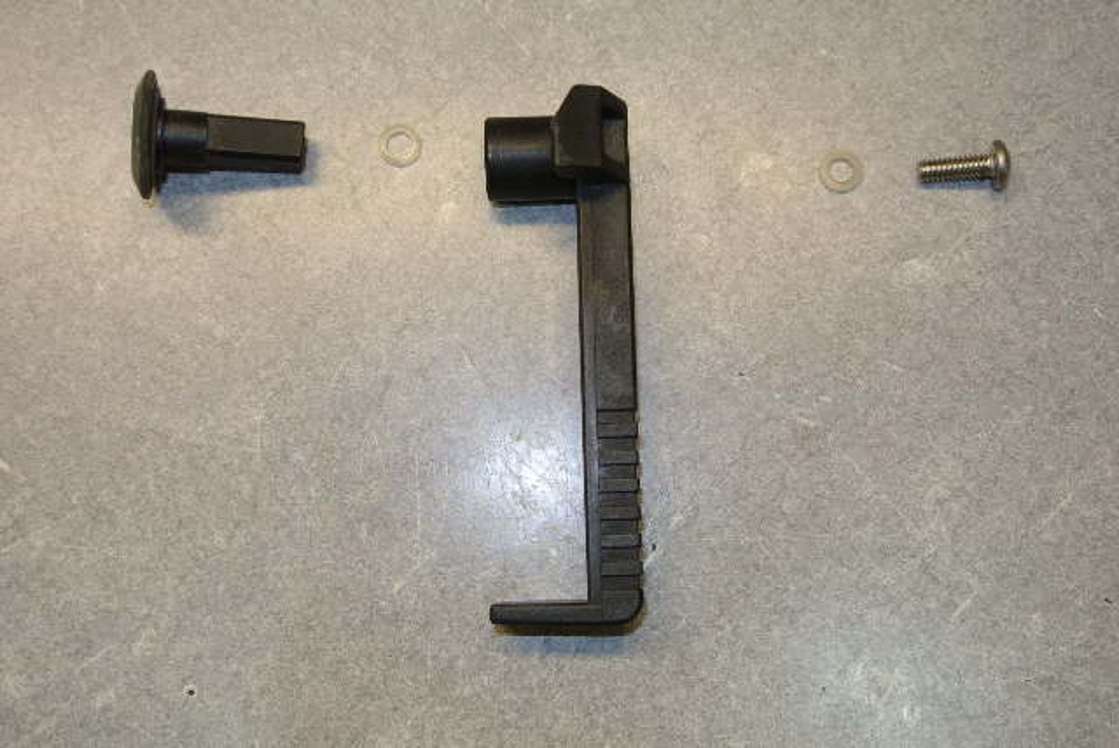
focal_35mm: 40
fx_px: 1244
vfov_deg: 33.5
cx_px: 560
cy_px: 374
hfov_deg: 48.4
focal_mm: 15.1
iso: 200
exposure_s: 1/60
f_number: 4.2
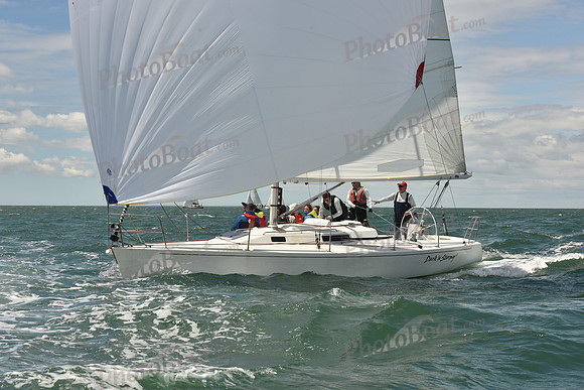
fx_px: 1136
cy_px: 195
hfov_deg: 28.8
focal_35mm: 70
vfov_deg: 19.5
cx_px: 292
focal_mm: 70
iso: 320
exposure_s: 1/800
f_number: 11
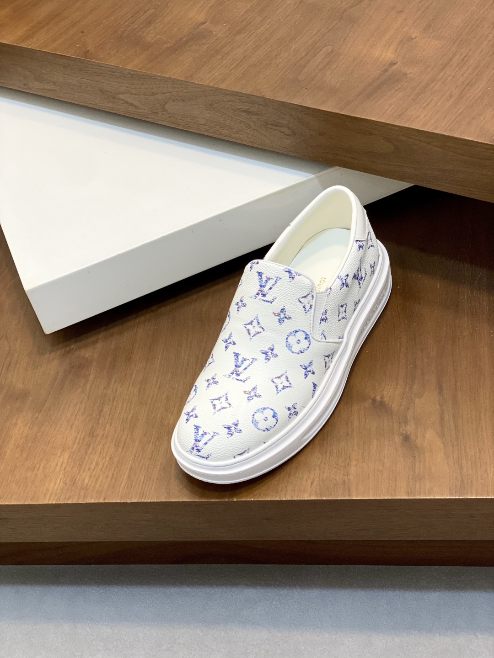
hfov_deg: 28.0
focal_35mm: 52
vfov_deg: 36.8
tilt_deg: -46.1
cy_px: 329
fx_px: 989
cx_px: 247
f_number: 2
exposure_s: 1/100
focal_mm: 6
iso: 50
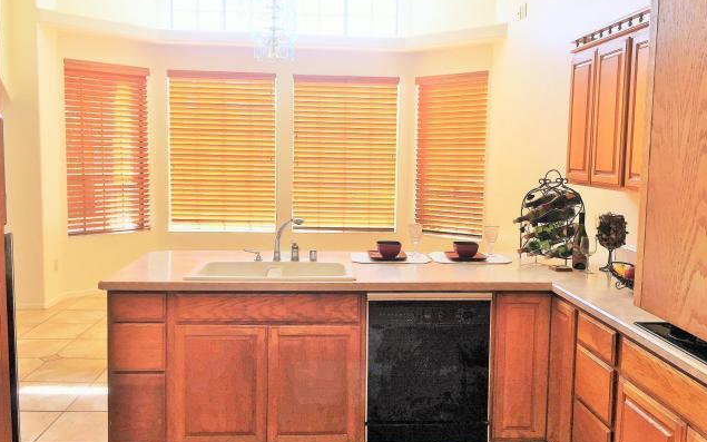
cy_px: 217
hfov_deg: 61.2
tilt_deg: -4.6
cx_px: 352
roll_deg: -2.4
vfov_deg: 40.6
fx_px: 597
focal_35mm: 31
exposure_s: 1/150
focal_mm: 4.15
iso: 32
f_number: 2.2
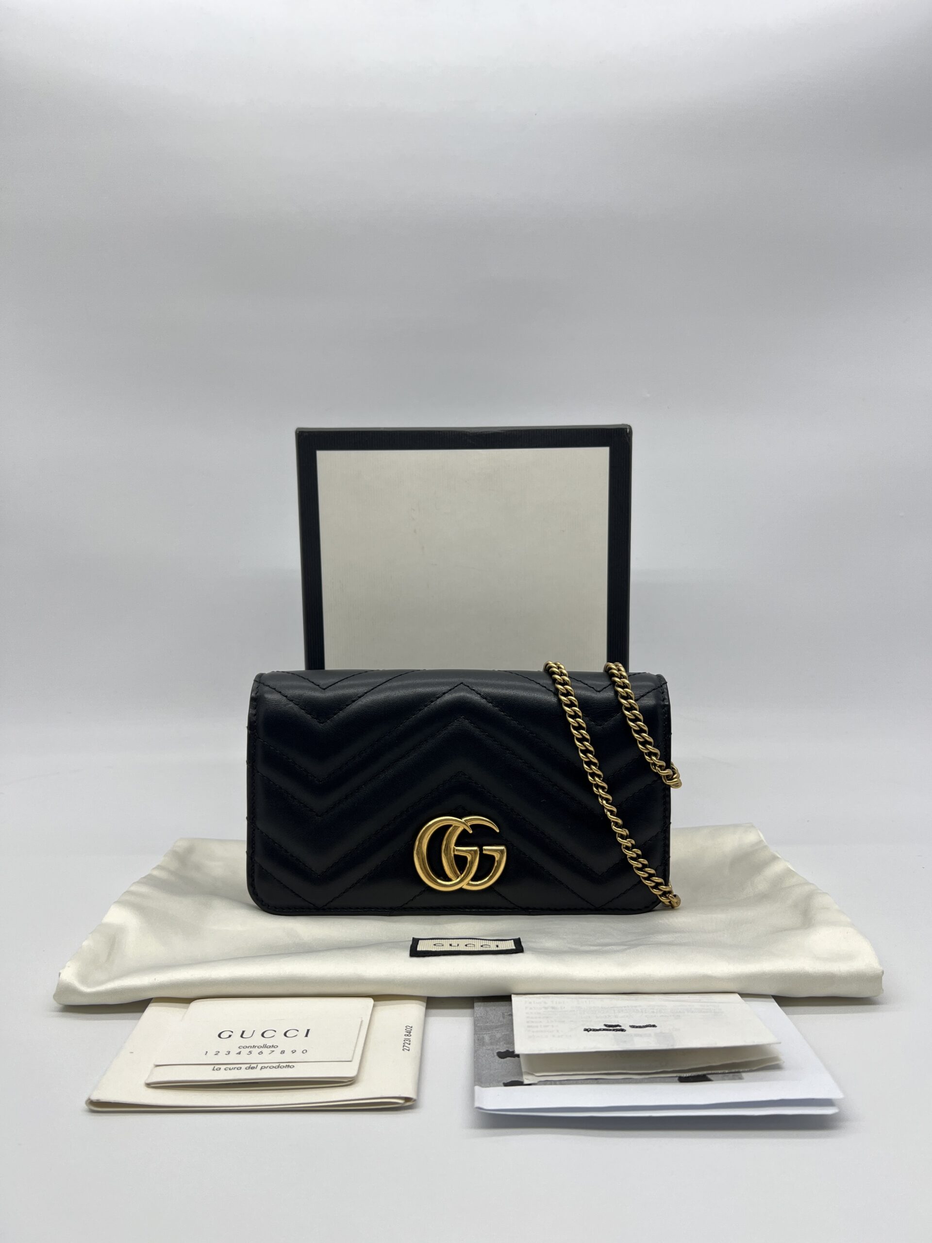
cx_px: 466
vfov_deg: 67.3
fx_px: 933
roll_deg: +0.4
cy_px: 622
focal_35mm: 26
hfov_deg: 53.1
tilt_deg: -6.2
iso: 32
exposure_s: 1/124
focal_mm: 5.7
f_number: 1.5
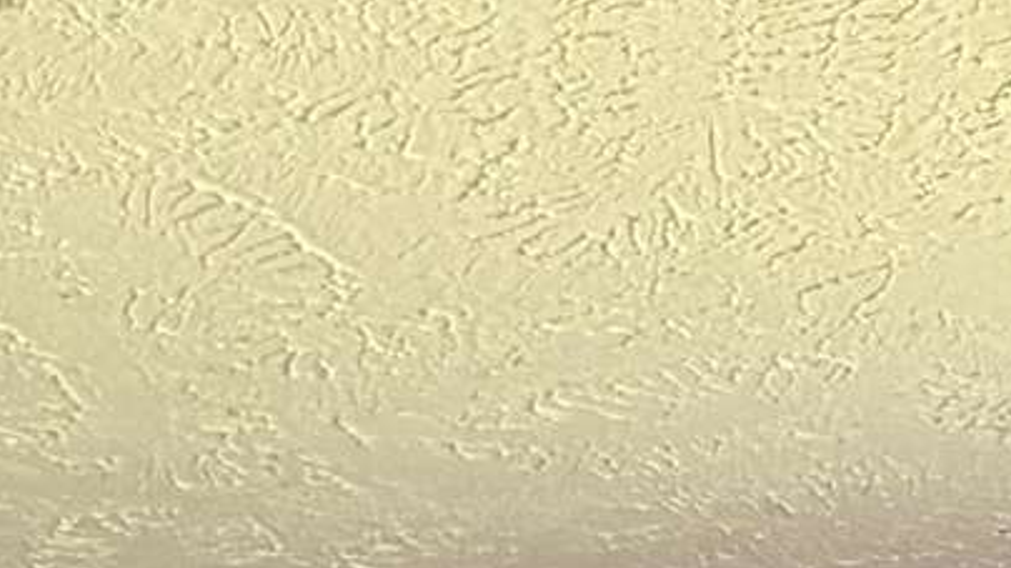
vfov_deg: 5.0
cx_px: -1564
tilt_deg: -7.5
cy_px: 2797
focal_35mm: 199
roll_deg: -0.6
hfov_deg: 9.4
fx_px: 5333
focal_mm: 6.76
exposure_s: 1/60
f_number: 1.78
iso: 320
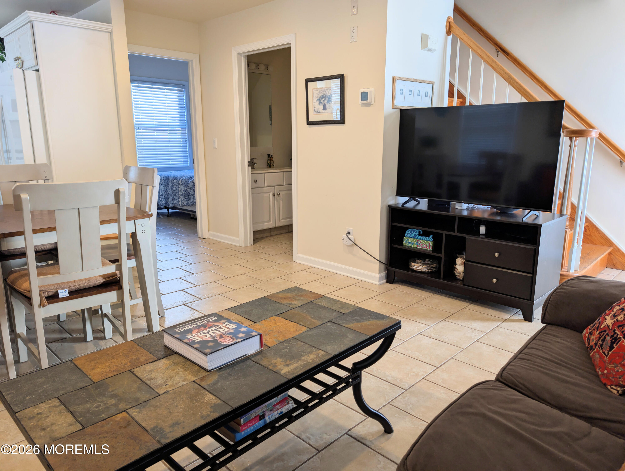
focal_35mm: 24
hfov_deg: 71.5
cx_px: 312
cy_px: 236
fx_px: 434
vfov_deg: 56.9
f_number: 1.68
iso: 118
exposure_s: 1/120
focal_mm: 6.9
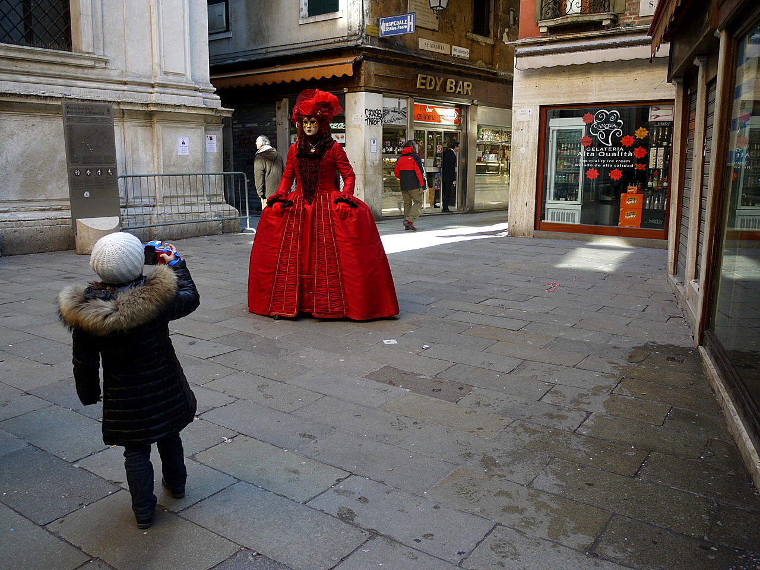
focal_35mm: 28
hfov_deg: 63.4
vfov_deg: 49.7
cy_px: 285
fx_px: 615
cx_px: 380
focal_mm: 14
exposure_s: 1/60
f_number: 3.5
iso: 100
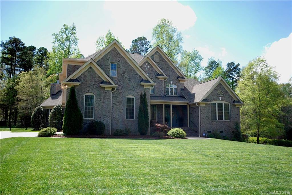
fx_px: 243
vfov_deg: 43.7
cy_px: 98
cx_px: 146
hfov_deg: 61.9
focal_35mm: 30
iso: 200
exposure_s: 1/200
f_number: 7.1
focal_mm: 20
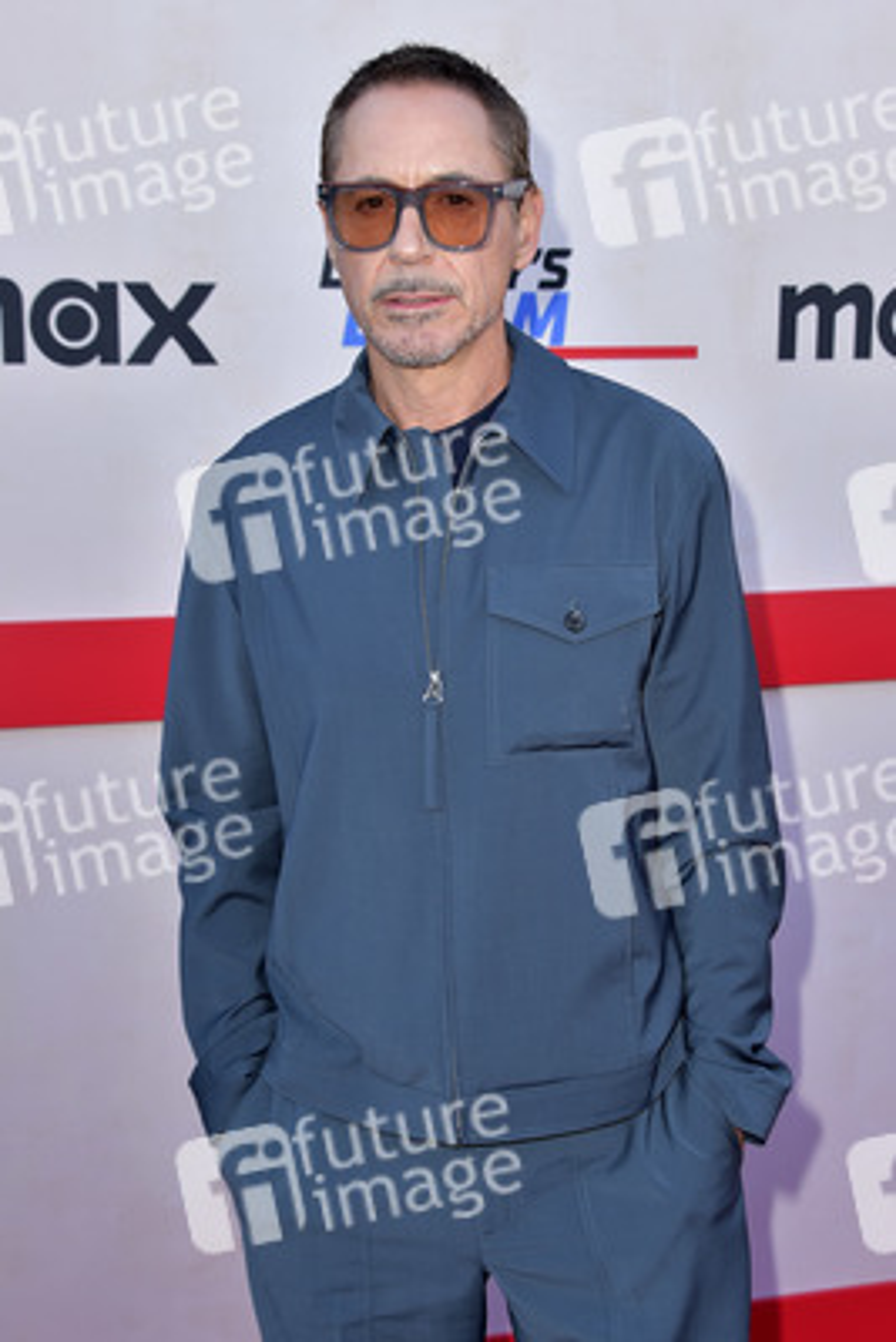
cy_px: 671
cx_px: 448
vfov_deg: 38.2
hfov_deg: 26.0
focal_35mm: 52
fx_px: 1940
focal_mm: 52
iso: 250
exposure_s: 1/250
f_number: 6.3
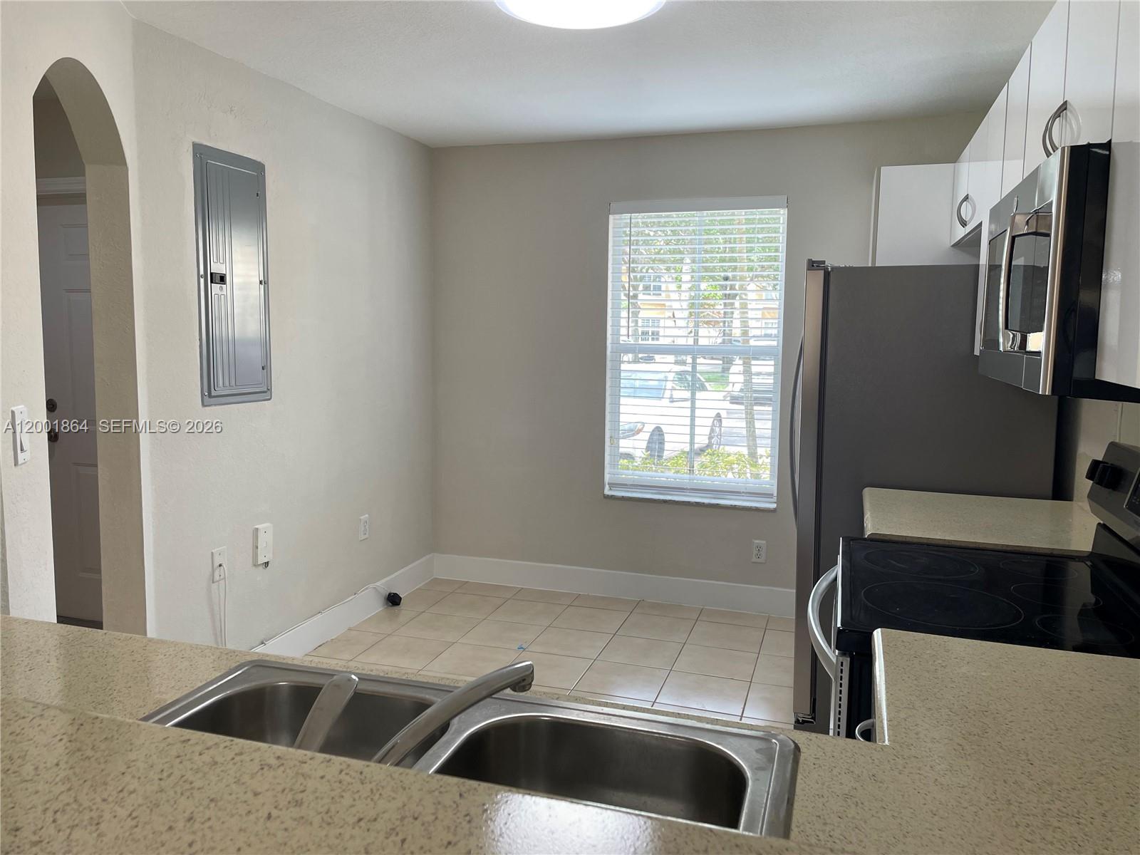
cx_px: 570
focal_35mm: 26
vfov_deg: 53.1
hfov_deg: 67.3
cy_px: 428
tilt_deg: -6.3
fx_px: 856
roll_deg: -0.9
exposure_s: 1/120
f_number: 1.6
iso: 50
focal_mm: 4.2
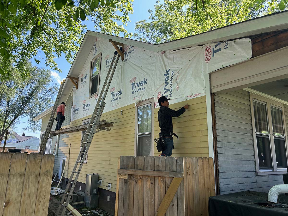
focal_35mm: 26
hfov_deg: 67.3
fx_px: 216
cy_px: 108
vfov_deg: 53.1
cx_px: 144
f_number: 1.5
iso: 50
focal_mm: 5.7
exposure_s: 1/597
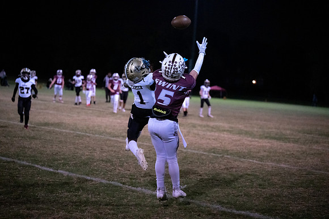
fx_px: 640
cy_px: 110
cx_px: 164
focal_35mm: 70
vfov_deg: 19.5
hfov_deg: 28.8
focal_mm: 70
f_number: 2.8
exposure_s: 1/1000
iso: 12800
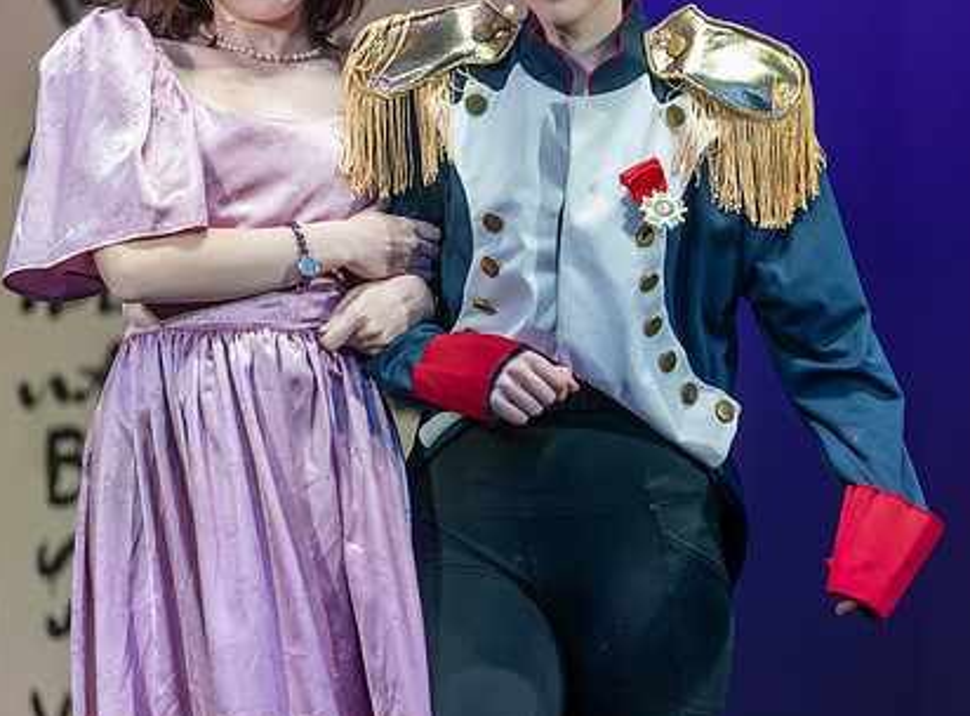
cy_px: 248
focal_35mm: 377
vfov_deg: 3.9
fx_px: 10503
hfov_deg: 5.3
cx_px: 528
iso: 500
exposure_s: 1/250
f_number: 2.8
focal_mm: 200
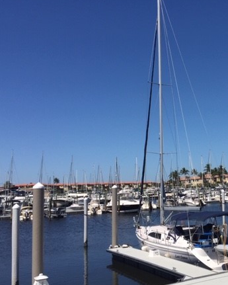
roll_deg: +1.4
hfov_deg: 33.9
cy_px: 151
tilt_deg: +9.3
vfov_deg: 43.8
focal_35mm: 42
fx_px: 354
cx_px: 201
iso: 32
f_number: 2.2
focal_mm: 4.15
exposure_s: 1/3968
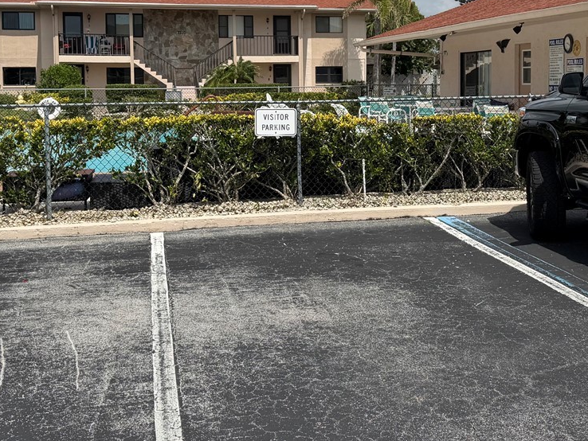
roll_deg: -0.3
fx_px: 884
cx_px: 352
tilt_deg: -1.8
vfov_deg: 27.7
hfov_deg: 36.7
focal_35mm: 52
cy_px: 123
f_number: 1.78
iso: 80
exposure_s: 1/6711
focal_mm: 6.76
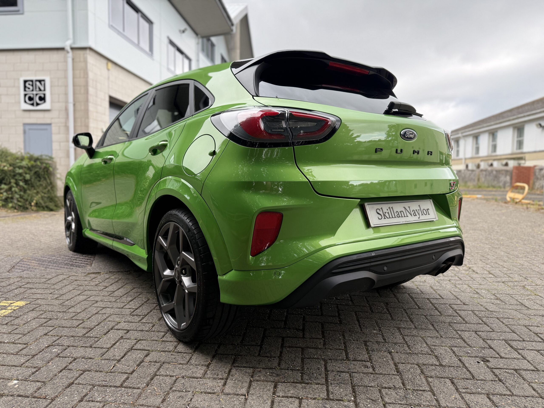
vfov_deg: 56.8
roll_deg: -1.0
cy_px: 204
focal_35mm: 24
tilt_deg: -4.2
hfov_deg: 71.6
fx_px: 377
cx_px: 272
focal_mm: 6.76
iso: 100
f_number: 1.78
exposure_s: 1/909
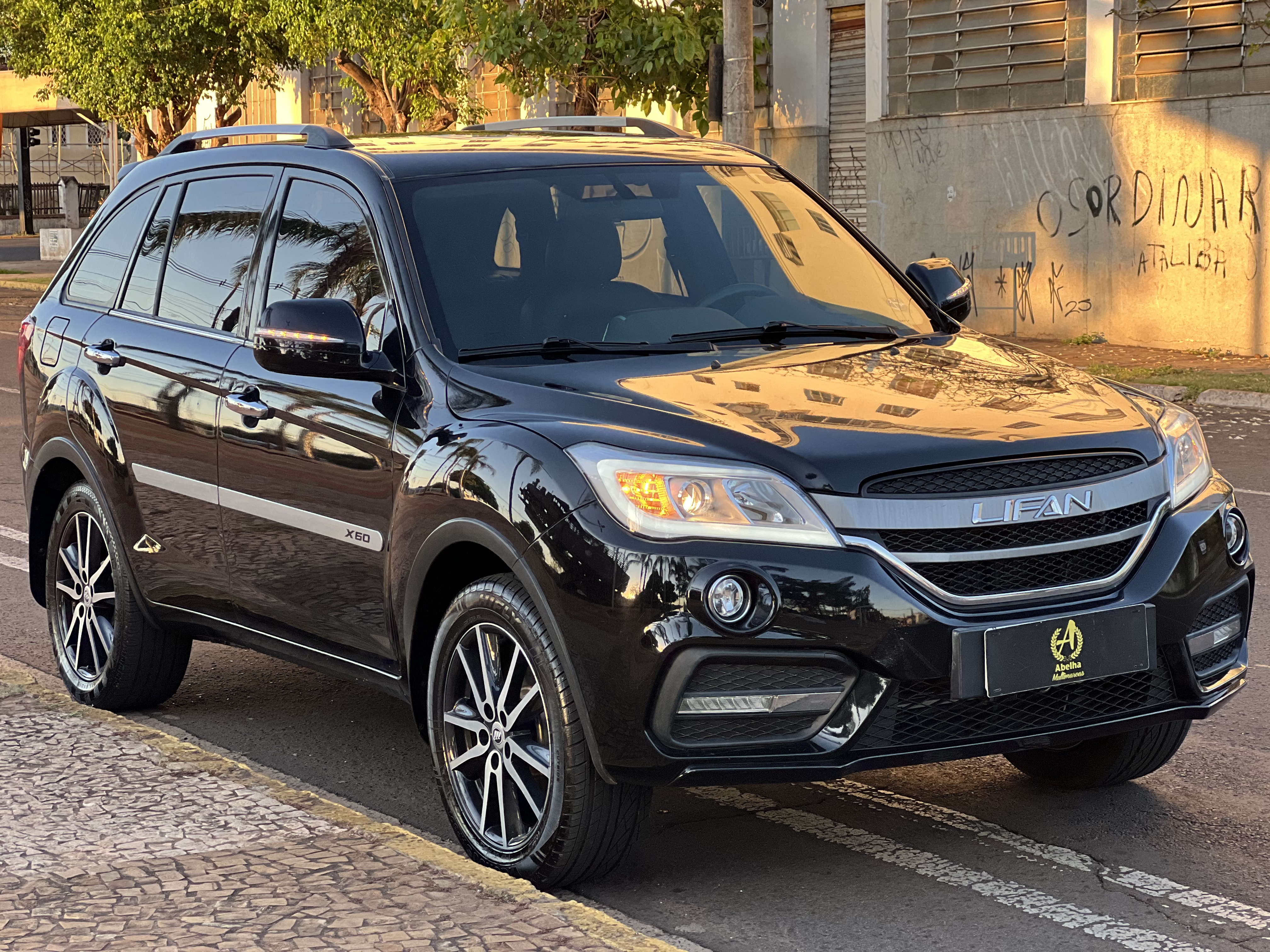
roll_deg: +1.0
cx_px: 635
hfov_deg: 25.3
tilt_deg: -3.9
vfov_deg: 19.1
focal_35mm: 77
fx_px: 2825
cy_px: 476
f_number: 2.8
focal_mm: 9
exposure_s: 1/121
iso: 100
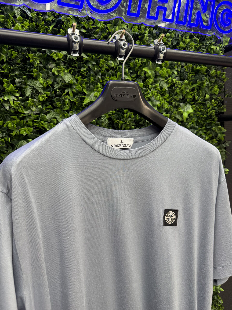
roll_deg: -1.5
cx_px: 116
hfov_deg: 56.8
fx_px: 214
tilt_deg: -6.5
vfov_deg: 71.6
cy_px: 155
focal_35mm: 24
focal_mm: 6.76
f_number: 1.78
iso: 100
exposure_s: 1/84
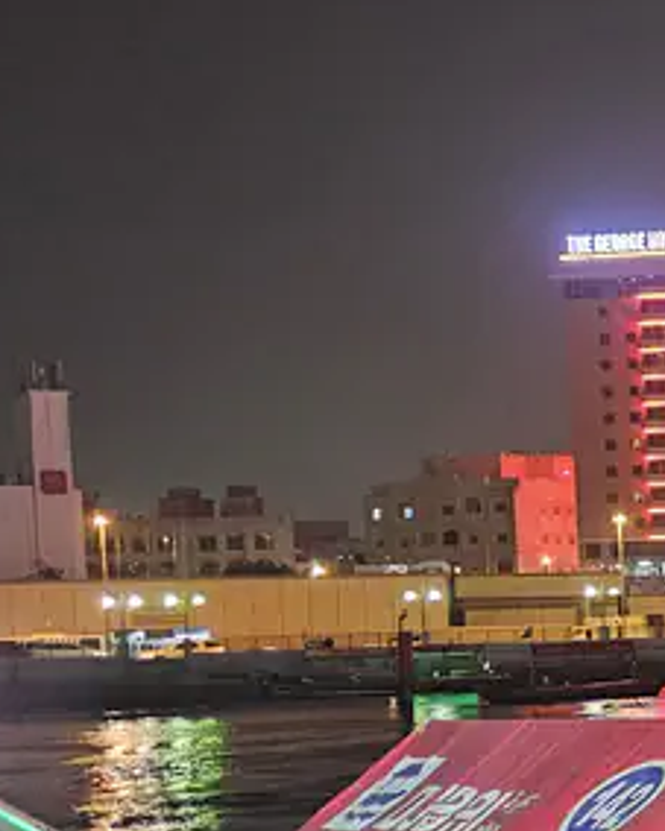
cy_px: 696
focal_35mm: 81
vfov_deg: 23.1
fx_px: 1994
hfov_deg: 15.7
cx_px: 1251
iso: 640
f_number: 1.7
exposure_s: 1/25
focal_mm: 6.3
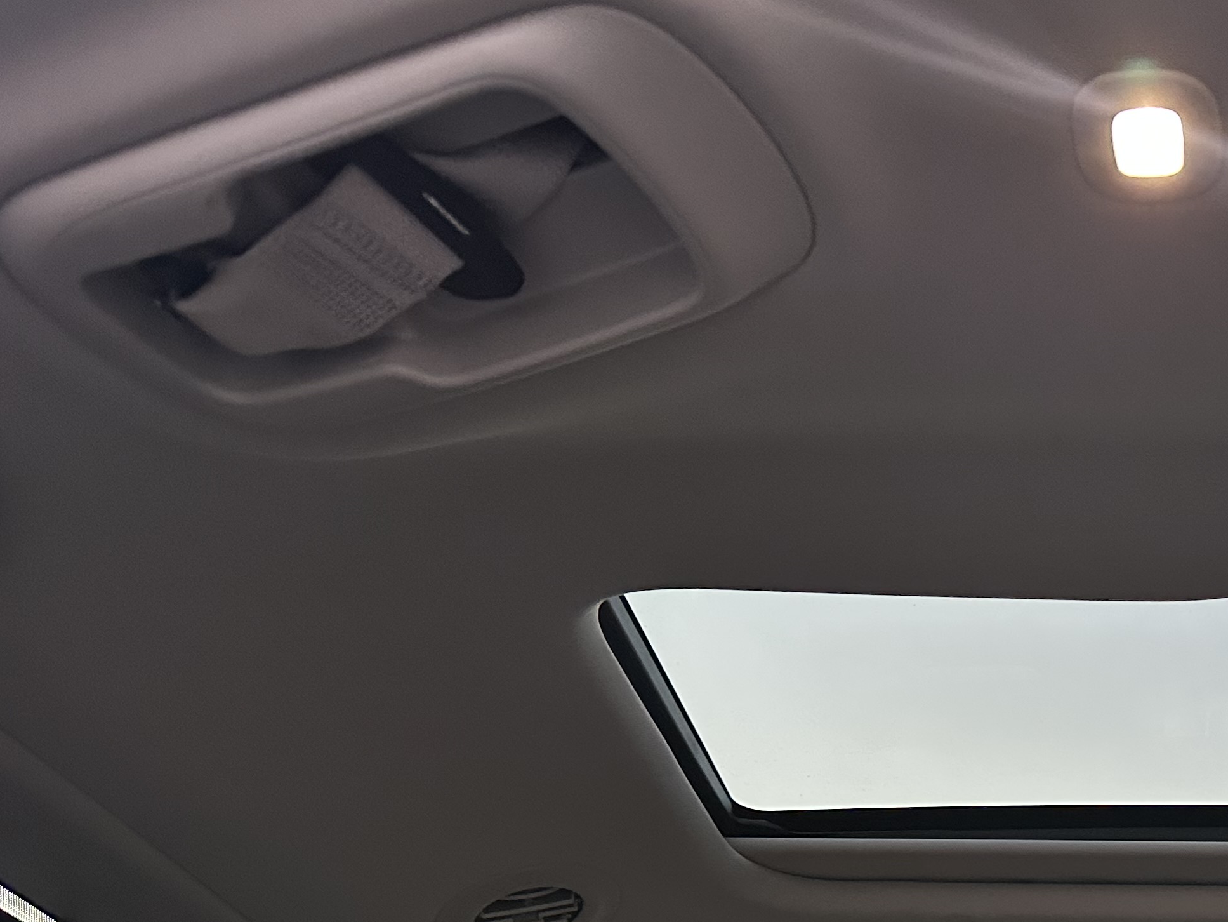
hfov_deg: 34.2
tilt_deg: +28.4
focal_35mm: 50
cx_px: 1277
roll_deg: +1.7
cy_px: 865
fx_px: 1774
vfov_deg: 27.8
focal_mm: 6.86
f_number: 1.78
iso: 500
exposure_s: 1/60
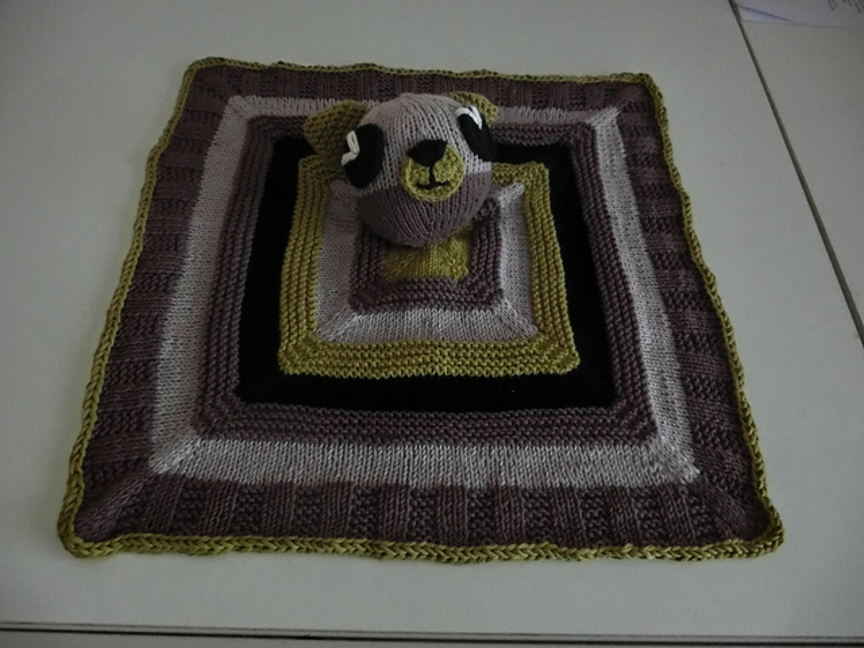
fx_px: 599
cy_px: 324
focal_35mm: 24
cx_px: 432
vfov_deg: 56.8
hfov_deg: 71.6
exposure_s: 1/50
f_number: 3
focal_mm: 4.24
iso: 800
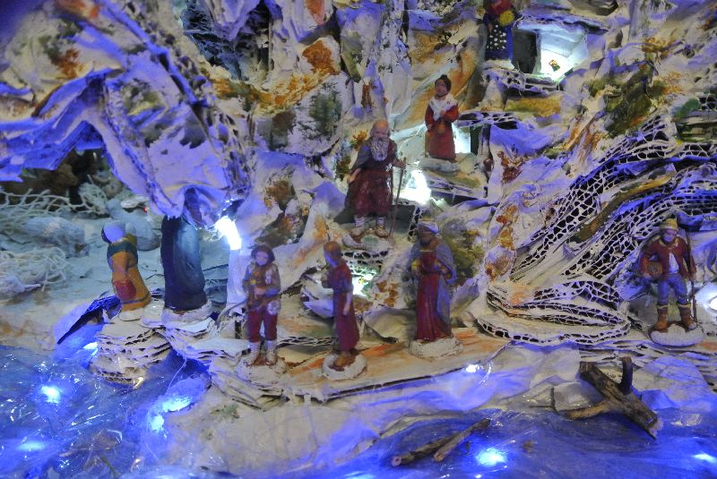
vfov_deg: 46.5
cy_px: 240
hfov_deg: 65.4
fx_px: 558
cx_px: 358
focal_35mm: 28
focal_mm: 10.7
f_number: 3.5
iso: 1250
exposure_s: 1/80
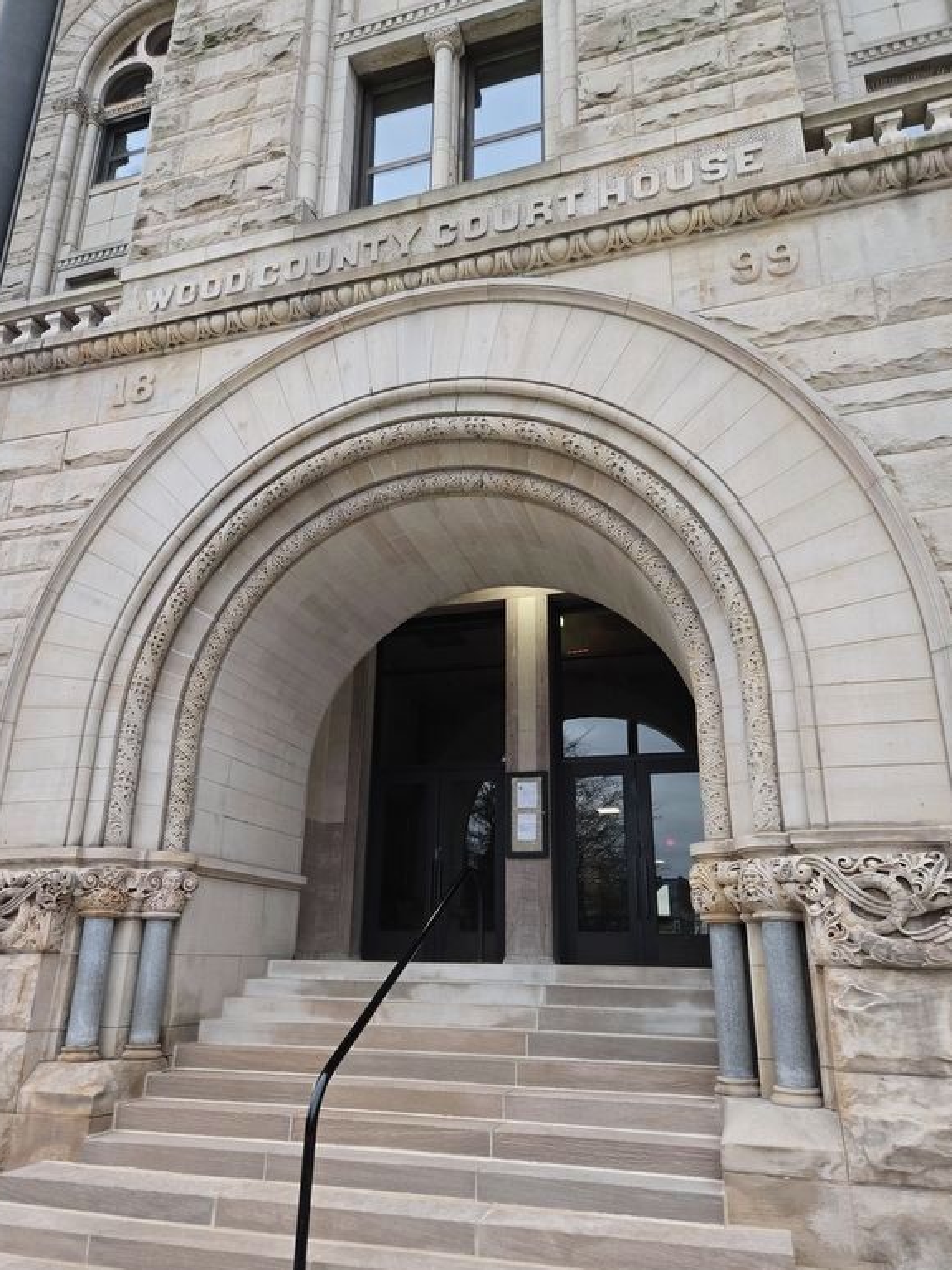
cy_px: 659
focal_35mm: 24
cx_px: 480
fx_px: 880
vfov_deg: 71.6
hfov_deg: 56.8
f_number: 1.8
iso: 320
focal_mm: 5.4
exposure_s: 1/120
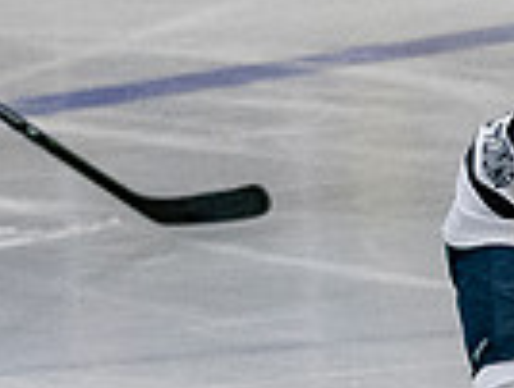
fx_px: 11112
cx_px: 1015
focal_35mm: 747
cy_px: 116
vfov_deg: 2.0
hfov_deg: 2.6
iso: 2000
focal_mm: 80
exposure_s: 1/800
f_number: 3.2
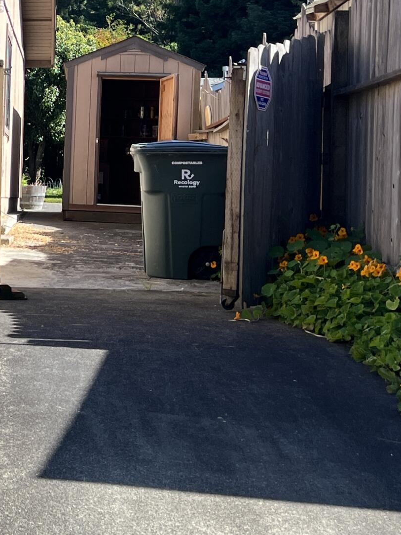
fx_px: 1111
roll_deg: -1.6
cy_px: 147
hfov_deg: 18.8
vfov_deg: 26.7
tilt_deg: +1.6
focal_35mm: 72
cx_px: -139
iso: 50
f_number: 1.5
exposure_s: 1/1468
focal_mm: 5.7
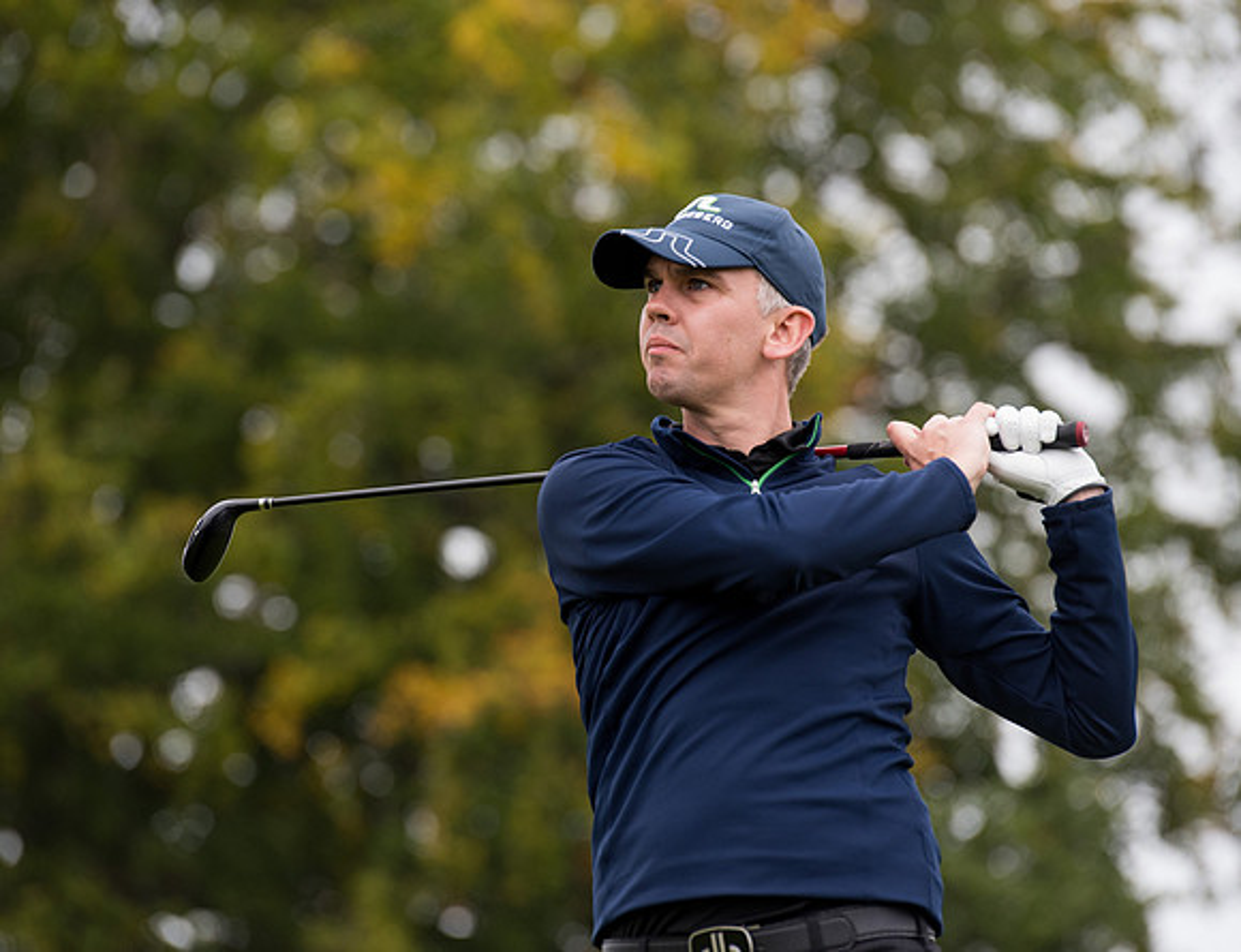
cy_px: 429
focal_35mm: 241
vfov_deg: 6.3
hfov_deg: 8.1
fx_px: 8710
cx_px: 600
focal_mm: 200
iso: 800
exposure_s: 1/1250
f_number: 4
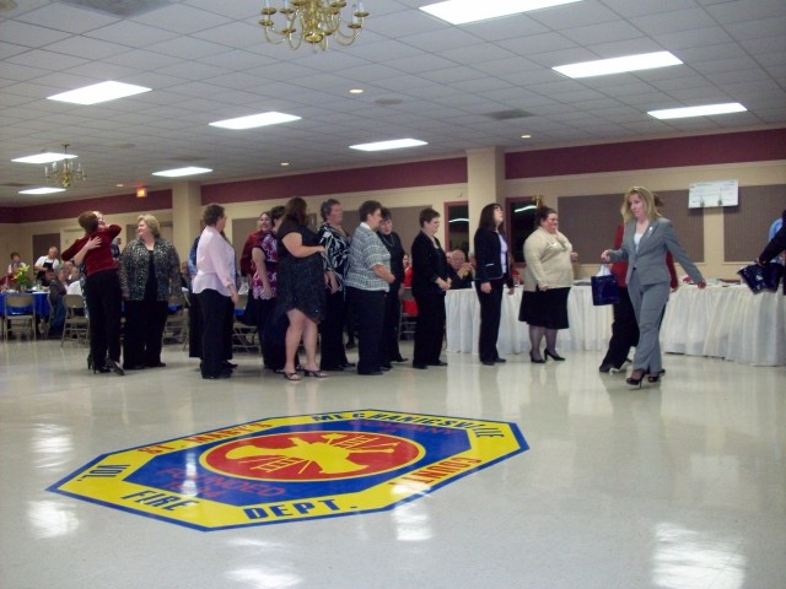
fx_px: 840
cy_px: 294
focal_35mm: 37
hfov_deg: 50.1
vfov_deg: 38.7
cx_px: 393
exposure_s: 1/45
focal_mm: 6.2
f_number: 2.8
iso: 200
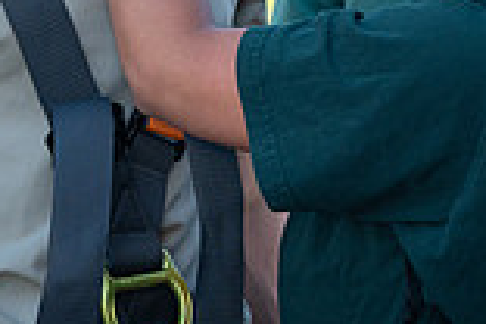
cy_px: -303
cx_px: 154
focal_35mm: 291
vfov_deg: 4.7
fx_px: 3928
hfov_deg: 7.1
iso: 500
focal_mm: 70
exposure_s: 1/1000
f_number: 4
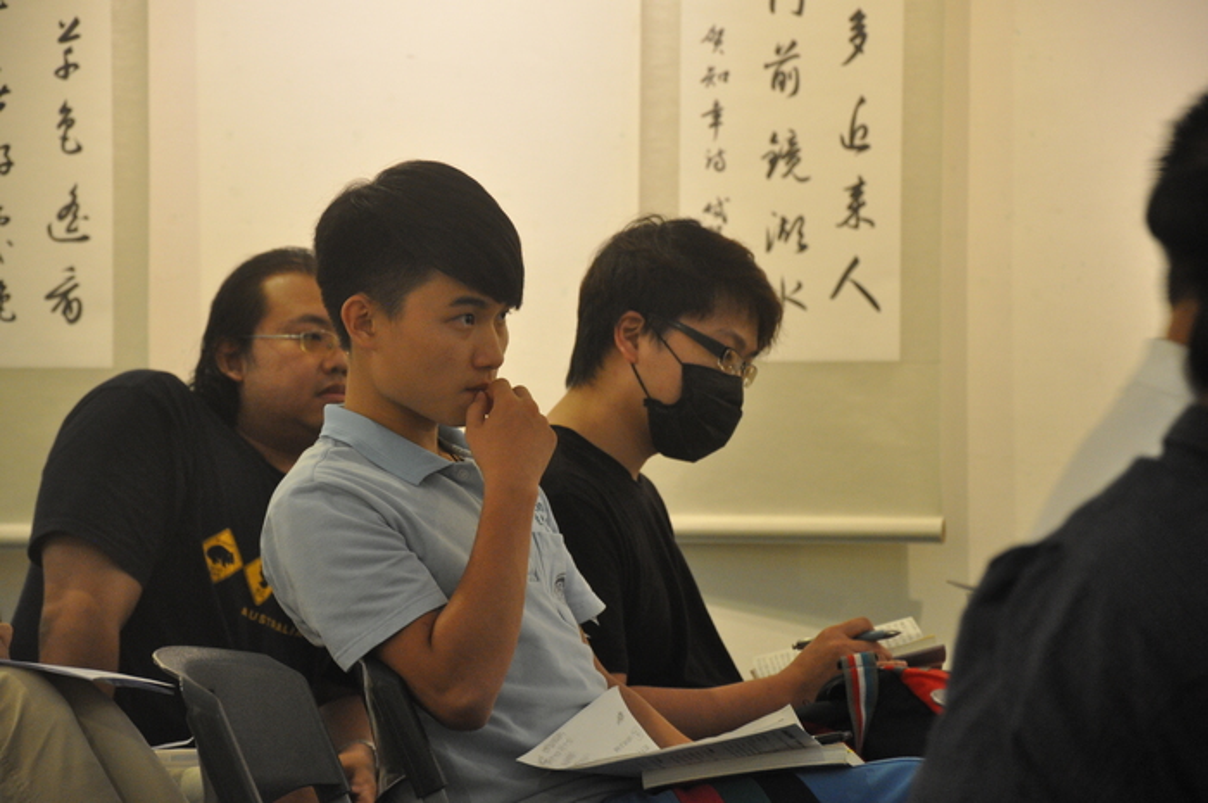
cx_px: 604
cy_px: 402
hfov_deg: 13.1
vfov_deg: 8.7
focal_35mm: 158
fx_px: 5279
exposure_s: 1/15
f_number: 5.6
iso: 1600
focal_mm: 105
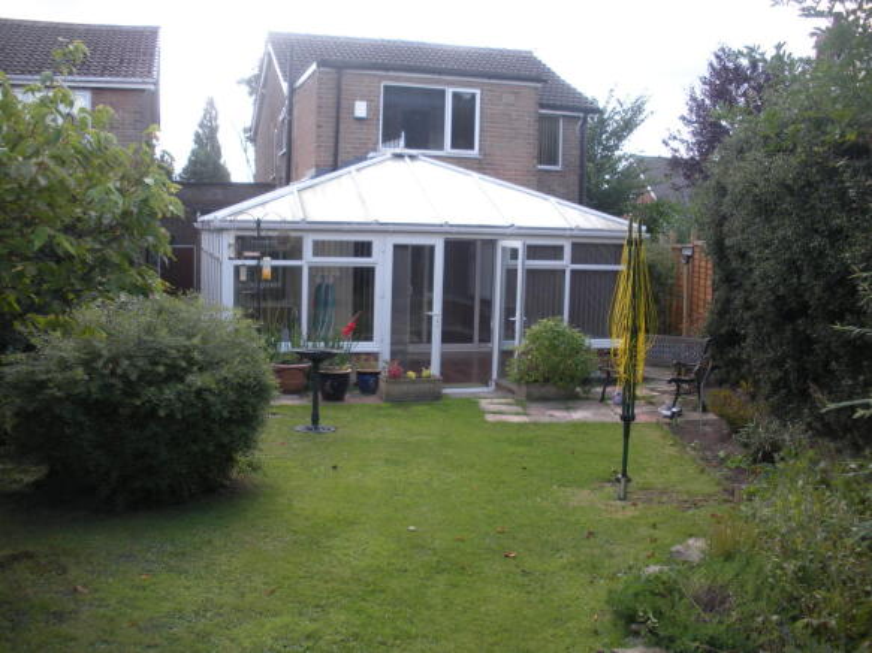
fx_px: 907
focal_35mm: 36
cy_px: 326
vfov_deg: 39.6
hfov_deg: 51.4
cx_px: 436
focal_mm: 6.3
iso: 64
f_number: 3.5
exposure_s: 1/127
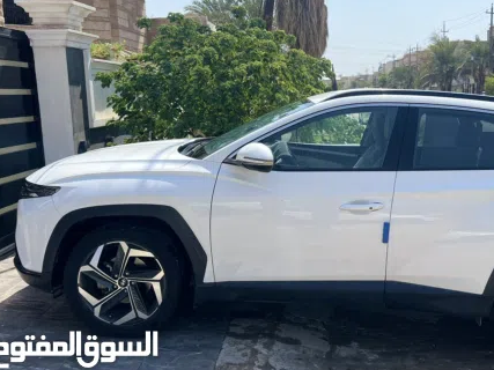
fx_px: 556
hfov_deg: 47.1
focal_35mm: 39
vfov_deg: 36.8
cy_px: 164
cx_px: 332
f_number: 1.5
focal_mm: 5.7
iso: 50
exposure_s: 1/4115
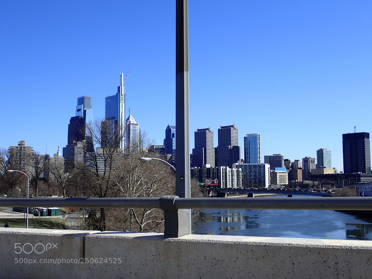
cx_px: 186
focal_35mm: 43
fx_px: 462
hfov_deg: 43.9
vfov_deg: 33.6
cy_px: 140
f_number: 4
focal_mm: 7.86
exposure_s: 1/800
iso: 100
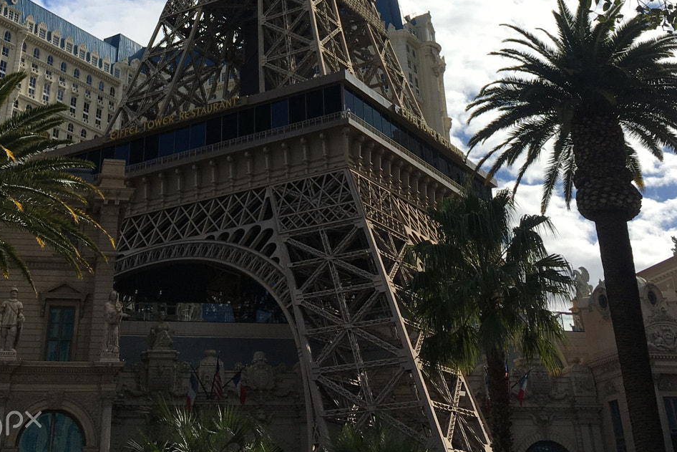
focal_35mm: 51
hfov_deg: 38.8
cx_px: 293
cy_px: -52
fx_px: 959
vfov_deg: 24.6
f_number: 2.2
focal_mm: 4.15
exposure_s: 1/3077
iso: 25
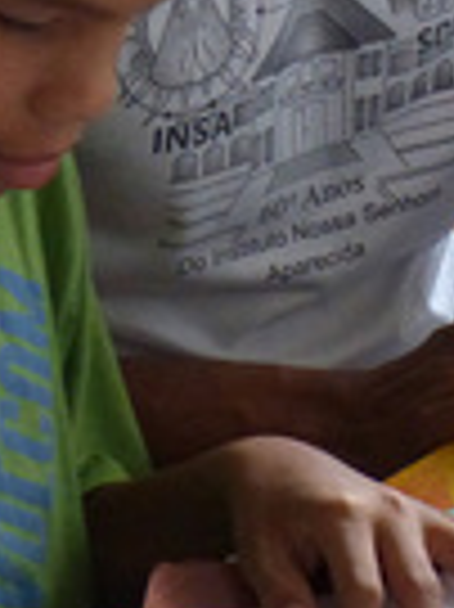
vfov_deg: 11.6
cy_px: -61
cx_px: 517
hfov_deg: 8.7
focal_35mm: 168
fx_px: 2942
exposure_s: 1/20
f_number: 3
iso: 400
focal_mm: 6.1
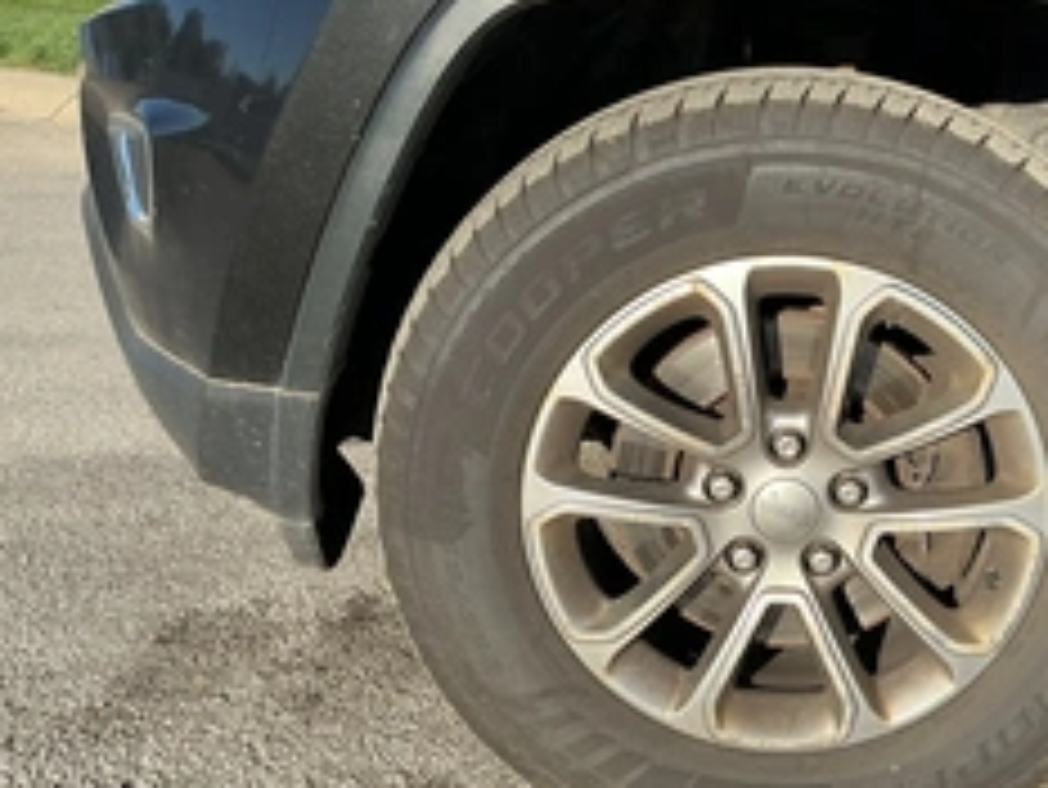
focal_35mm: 48
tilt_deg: -13.4
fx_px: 1454
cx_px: 769
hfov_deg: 38.7
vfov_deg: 30.3
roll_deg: -0.2
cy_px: 405
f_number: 1.8
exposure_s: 1/709
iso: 25
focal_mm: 3
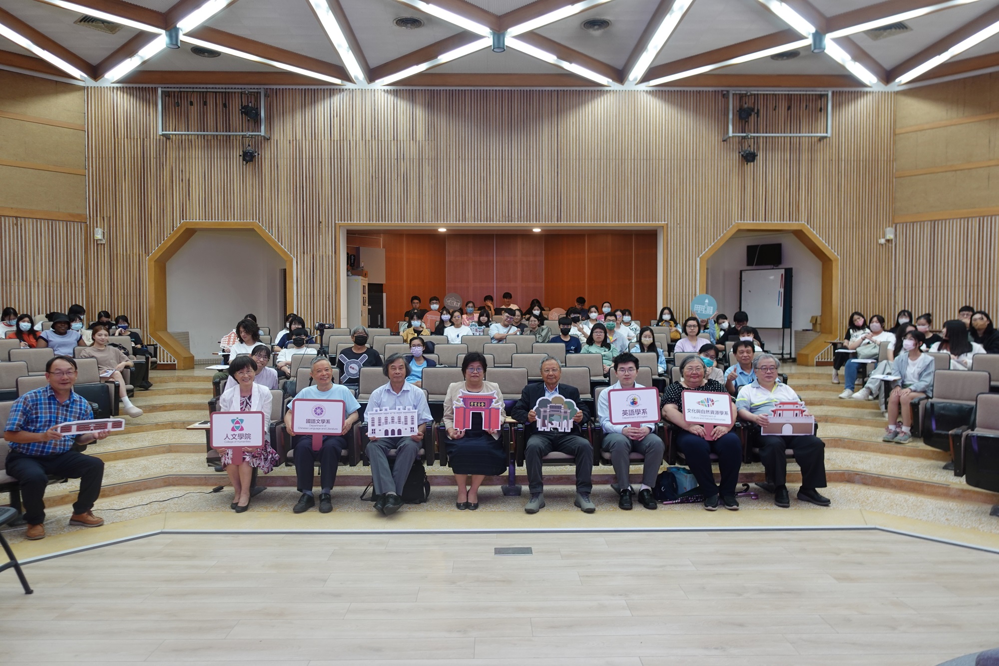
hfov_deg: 73.7
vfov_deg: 53.1
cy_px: 333
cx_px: 500
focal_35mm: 24
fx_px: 666
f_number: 2.2
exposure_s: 1/30
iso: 125
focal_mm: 8.8
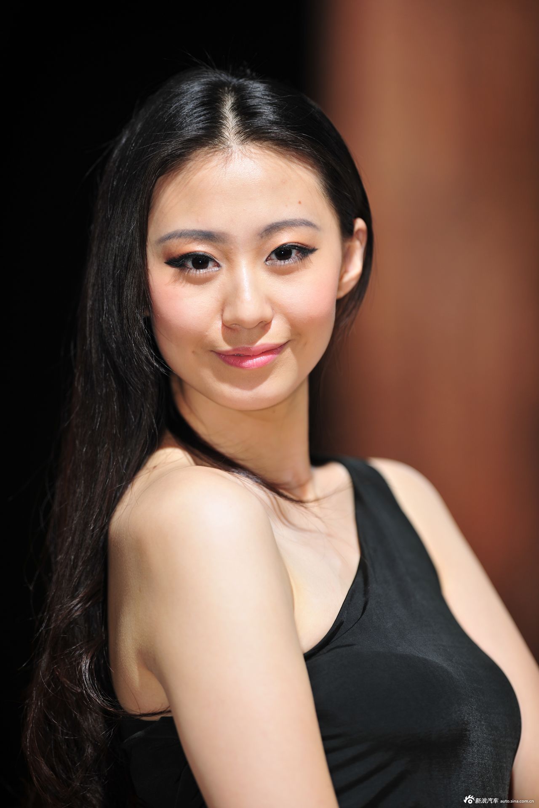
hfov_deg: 6.9
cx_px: 270
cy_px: 404
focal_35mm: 200
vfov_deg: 10.3
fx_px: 4491
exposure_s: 1/320
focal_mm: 200
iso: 100
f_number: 2
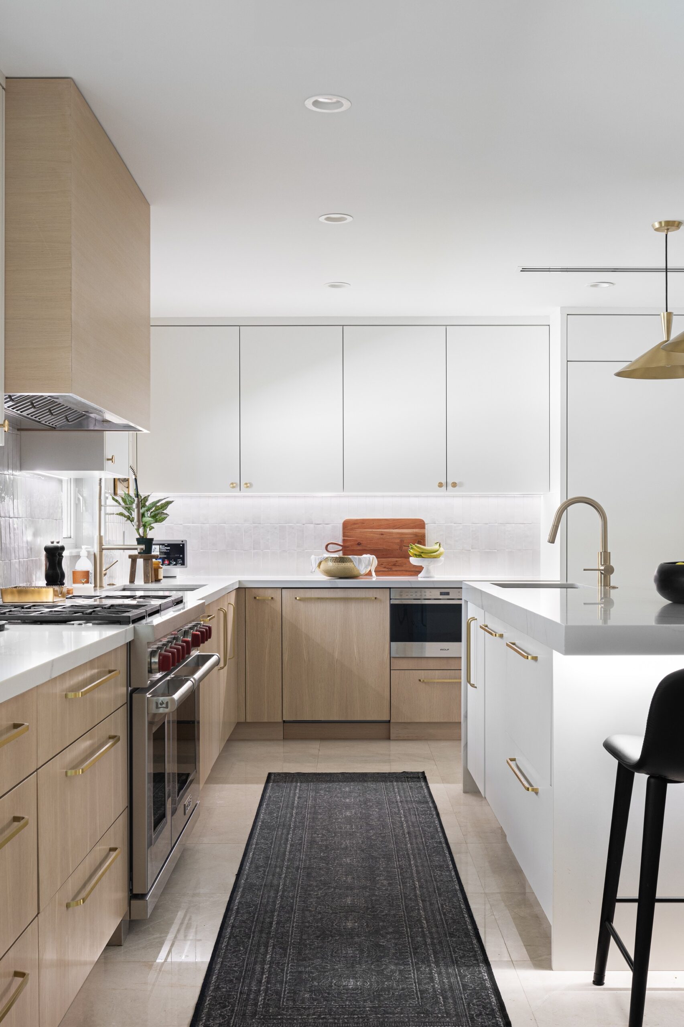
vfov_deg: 50.7
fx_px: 1084
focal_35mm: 38
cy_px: 514
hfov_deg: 35.0
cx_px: 342
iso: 200
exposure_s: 1.3
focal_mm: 25.5
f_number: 9
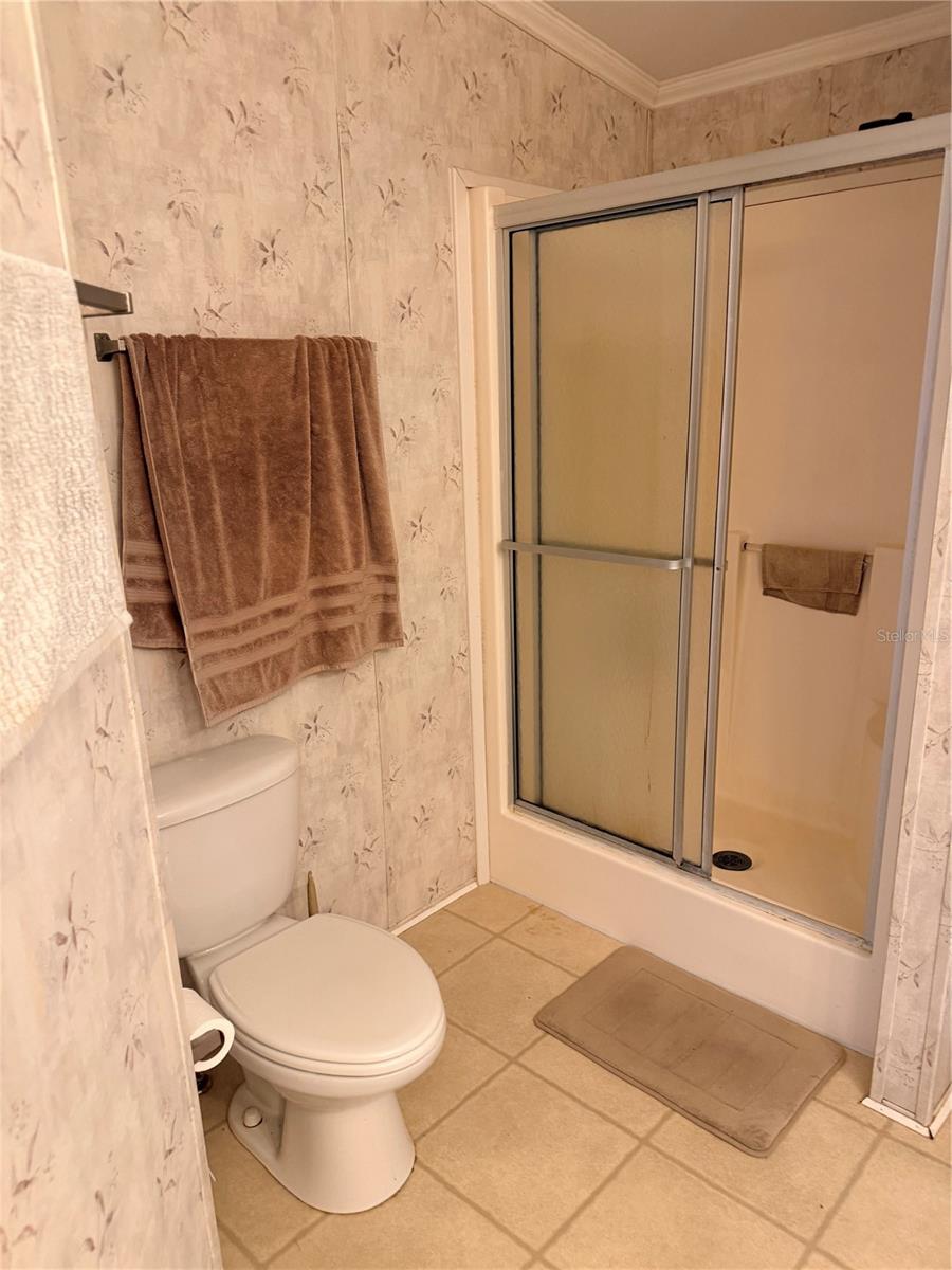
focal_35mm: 24
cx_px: 476
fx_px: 880
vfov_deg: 71.6
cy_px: 635
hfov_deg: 56.8
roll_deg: +3.6
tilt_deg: -18.3
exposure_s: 1/60
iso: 250
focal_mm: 6.76
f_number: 1.78
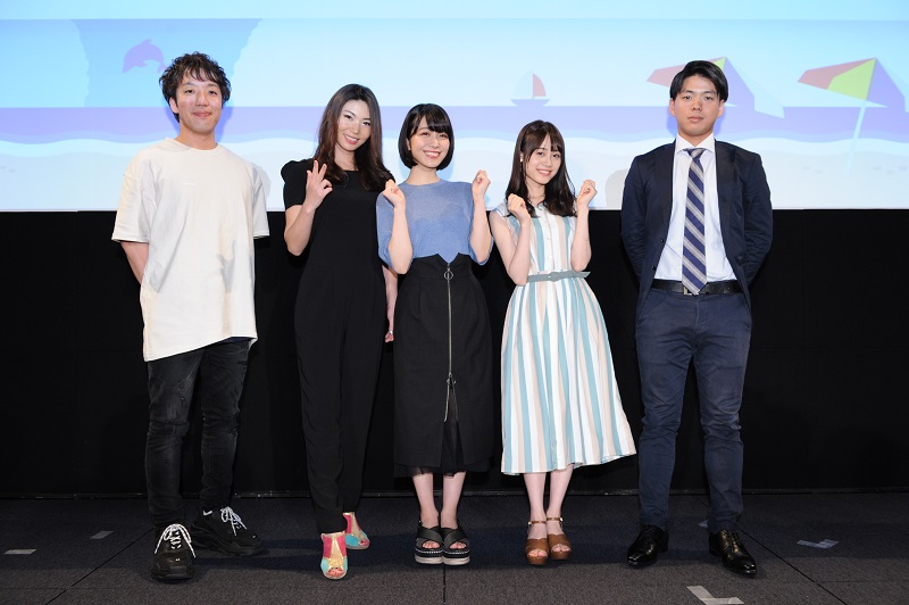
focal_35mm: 31
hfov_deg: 60.3
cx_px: 454
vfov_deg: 42.3
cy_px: 302
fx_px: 782
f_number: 5.6
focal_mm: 31
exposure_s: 1/50
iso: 2000
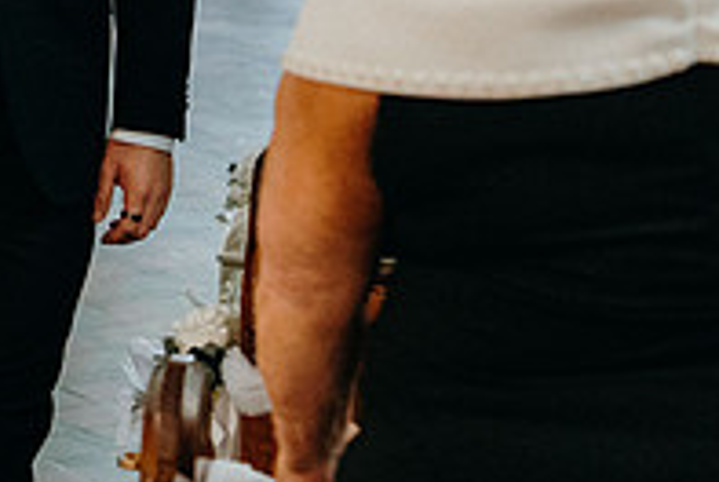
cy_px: -130
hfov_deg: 10.2
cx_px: -230
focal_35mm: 197
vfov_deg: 6.9
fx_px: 3940
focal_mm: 67
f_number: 3.5
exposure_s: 1/160
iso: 5000
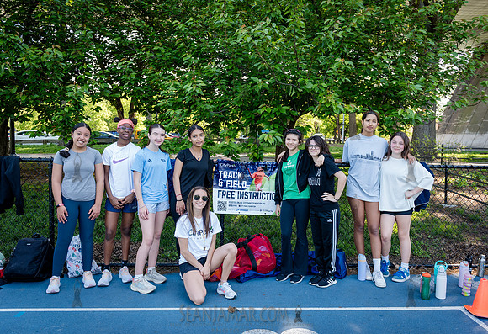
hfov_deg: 63.7
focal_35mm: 29
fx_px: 393
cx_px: 250
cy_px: 167
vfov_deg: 46.1
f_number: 4.5
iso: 400
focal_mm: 28
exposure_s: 1/250
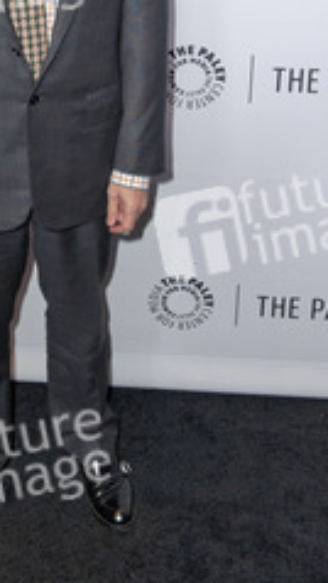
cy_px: 100
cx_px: 58
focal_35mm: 60
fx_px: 927
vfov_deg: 33.7
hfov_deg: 19.8
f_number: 4.5
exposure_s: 1/400
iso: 500
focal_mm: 34
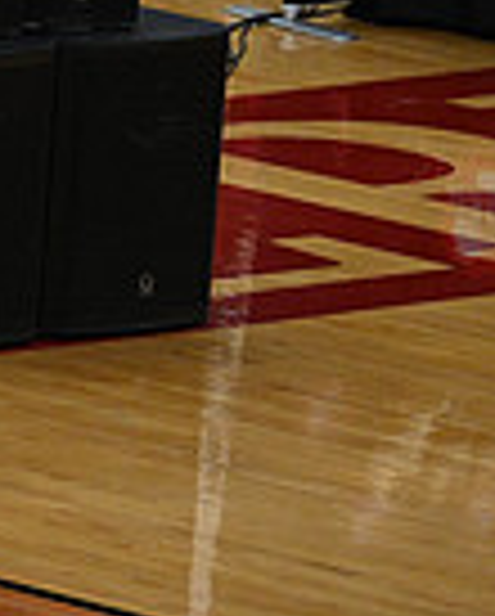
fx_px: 12681
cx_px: -806
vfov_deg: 2.8
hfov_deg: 2.2
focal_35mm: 694
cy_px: -241
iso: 4000
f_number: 4
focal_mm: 175
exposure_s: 1/400
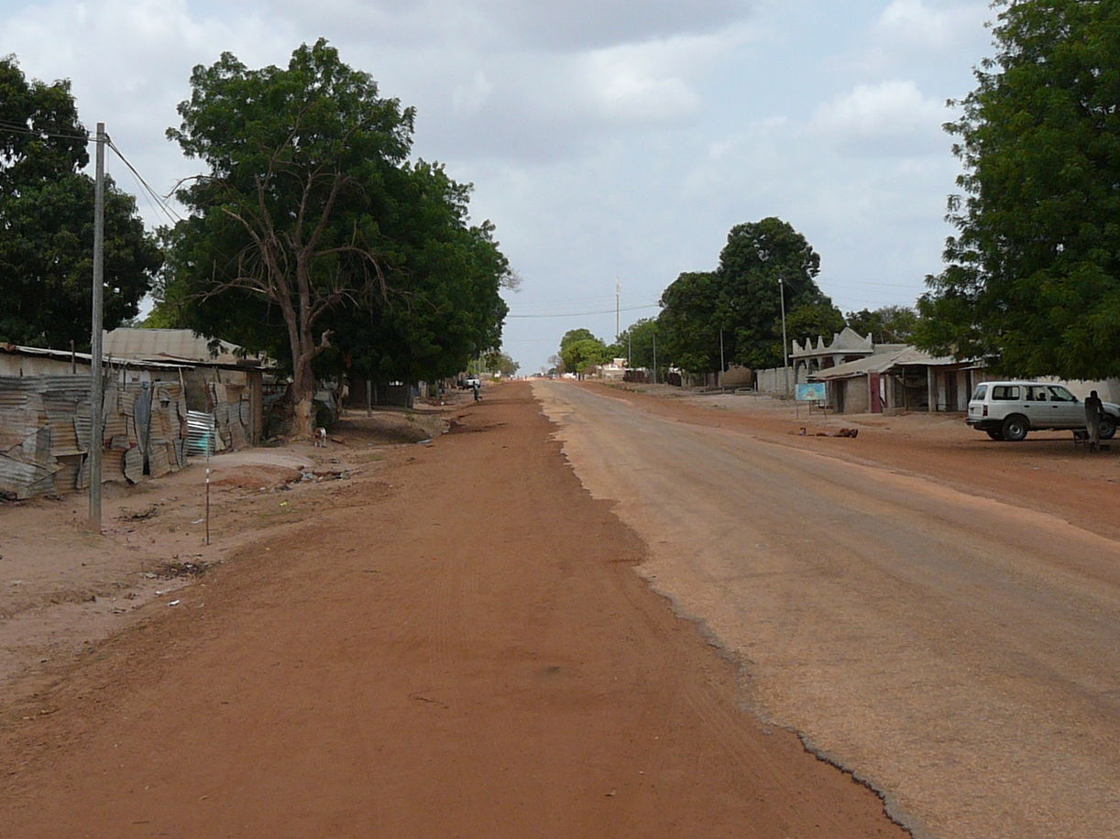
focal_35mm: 55
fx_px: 1779
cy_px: 273
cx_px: 403
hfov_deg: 34.7
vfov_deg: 26.4
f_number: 5
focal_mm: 5.2
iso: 80
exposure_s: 1/500
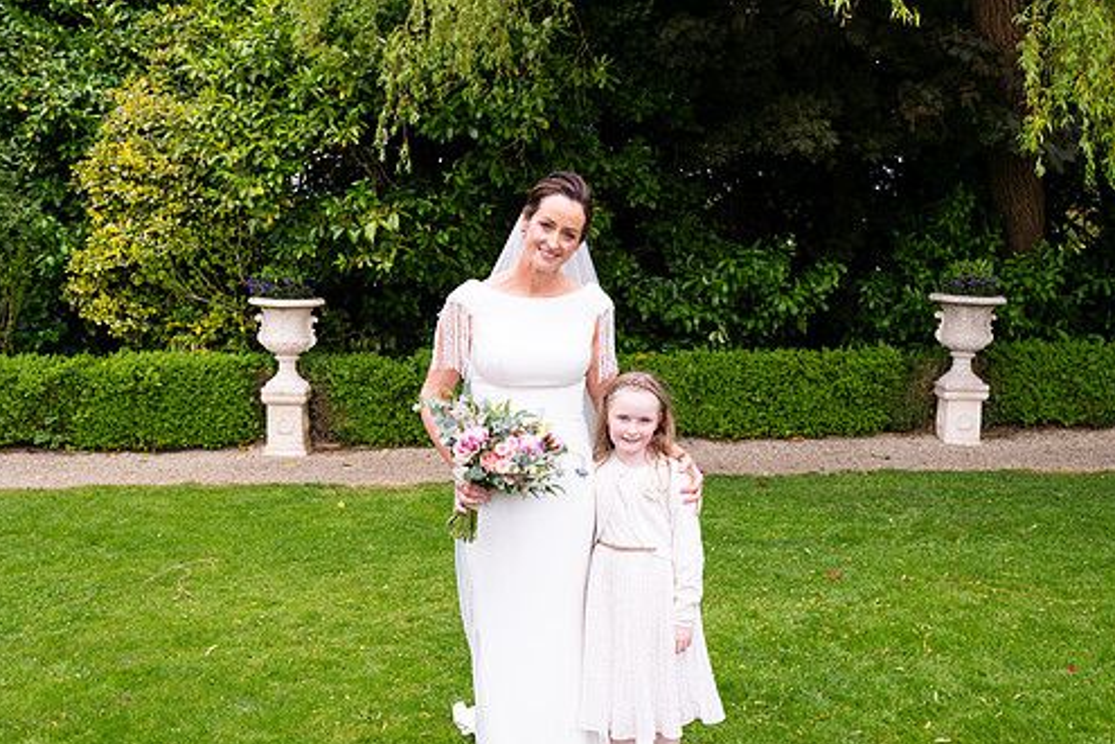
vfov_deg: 32.6
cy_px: 434
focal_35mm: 41
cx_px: 568
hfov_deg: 47.4
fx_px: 1270
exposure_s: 1/200
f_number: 5
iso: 200
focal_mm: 35
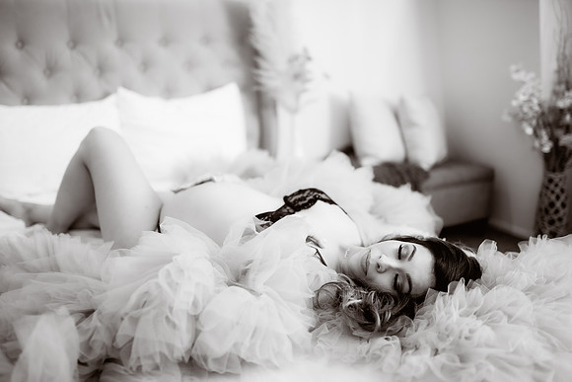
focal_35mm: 35
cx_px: 286
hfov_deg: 54.4
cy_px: 191
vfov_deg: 37.9
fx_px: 556
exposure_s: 1/125
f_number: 1.4
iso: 125
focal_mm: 35
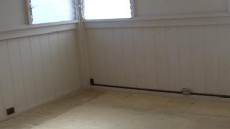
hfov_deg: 31.0
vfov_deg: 17.7
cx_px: 124
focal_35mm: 68
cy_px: 54
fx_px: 415
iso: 200
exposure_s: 1/100
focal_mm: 6
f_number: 3.5
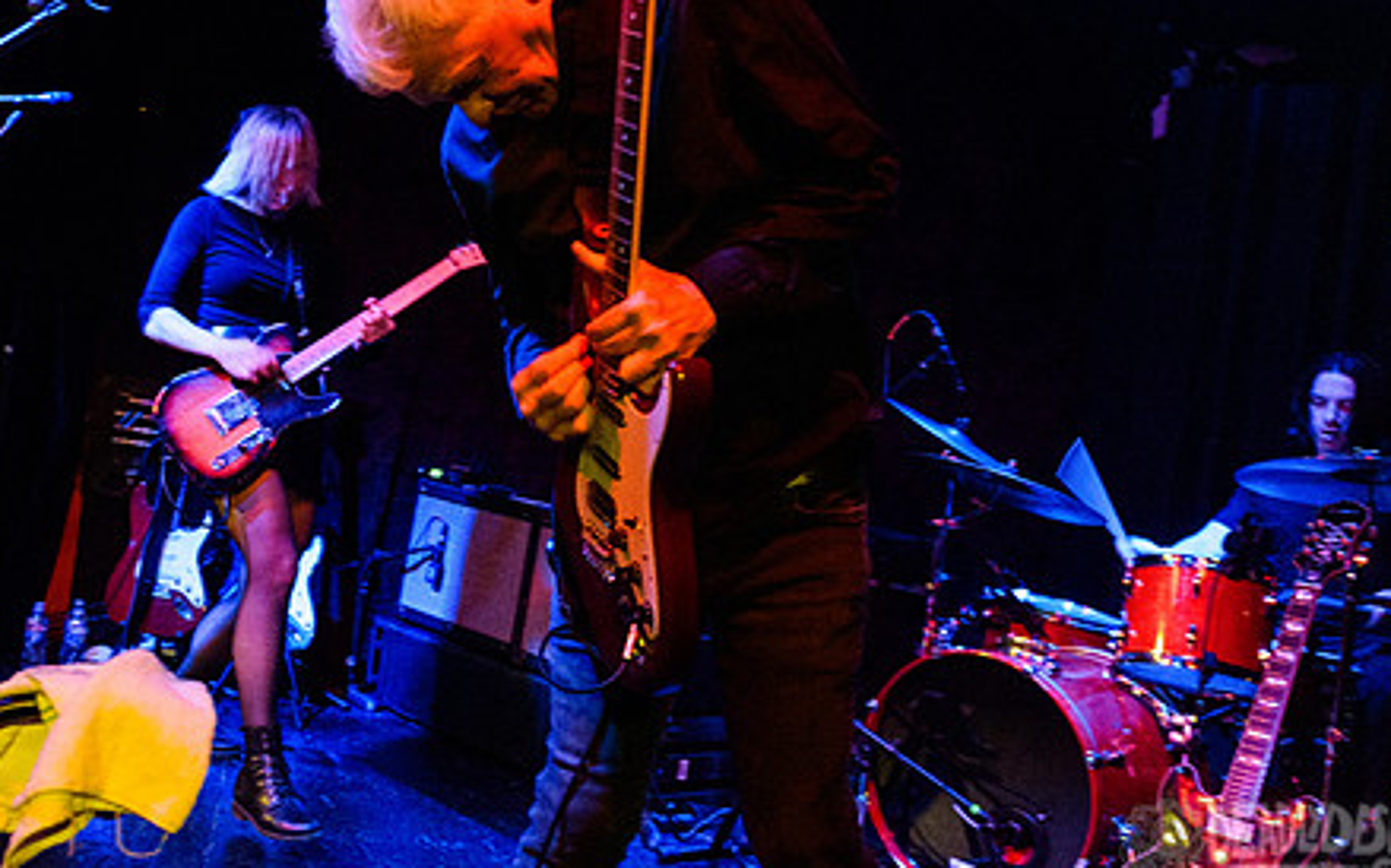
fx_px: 1402
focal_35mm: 37
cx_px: 444
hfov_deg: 51.6
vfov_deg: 34.4
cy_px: 388
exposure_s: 1/100
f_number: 3.2
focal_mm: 24
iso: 3200
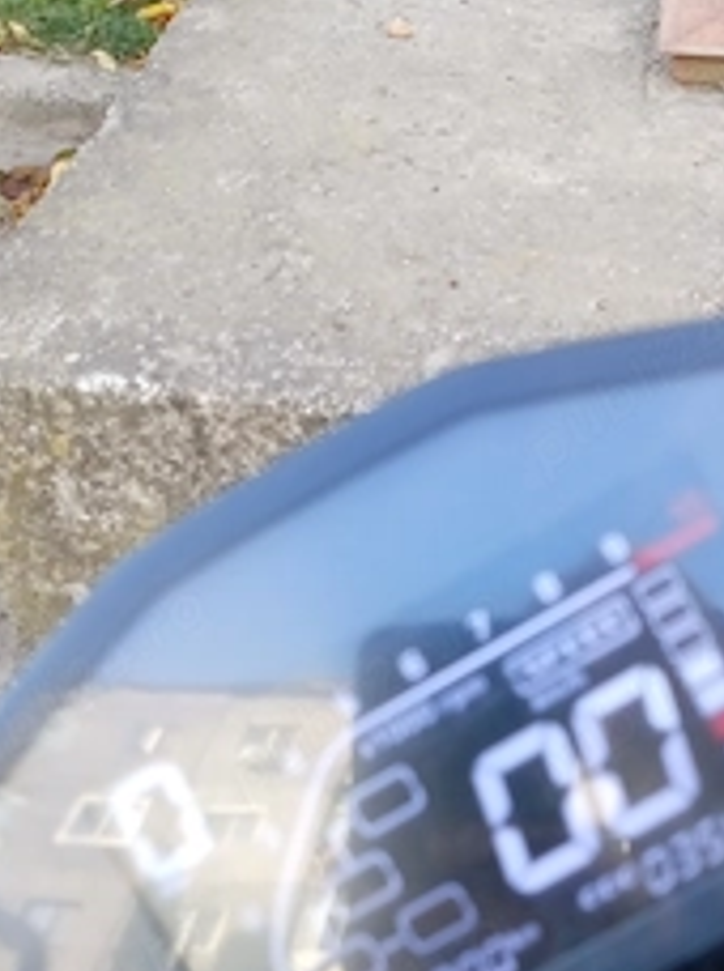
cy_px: 764
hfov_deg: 32.3
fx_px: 1232
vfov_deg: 41.3
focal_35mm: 44
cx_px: 515
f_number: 1.8
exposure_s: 1/100
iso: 117
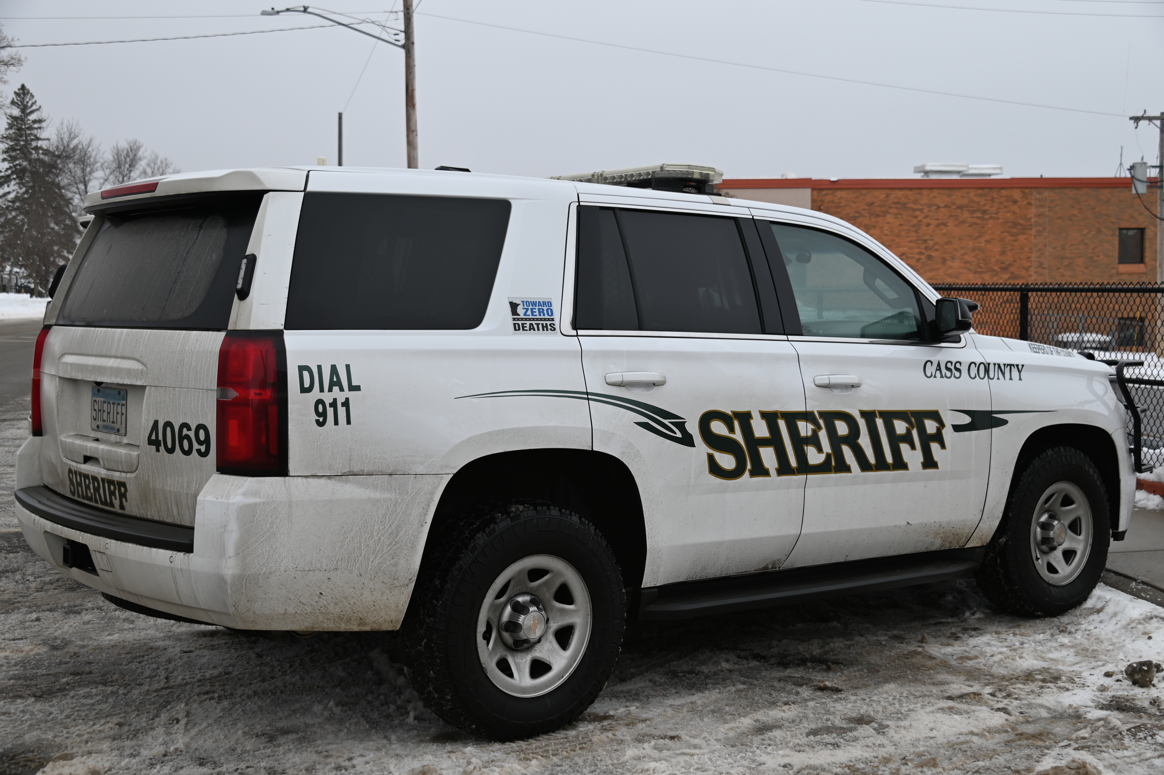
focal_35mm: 45
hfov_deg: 43.6
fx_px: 1454
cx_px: 582
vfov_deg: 29.8
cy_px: 388
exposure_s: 1/250
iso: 160
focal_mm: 45
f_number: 5.6
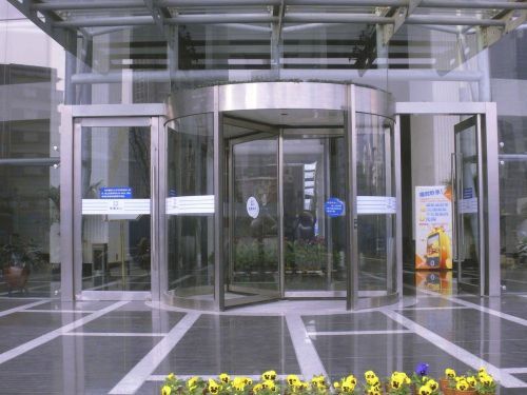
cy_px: 198
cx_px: 264
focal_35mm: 52
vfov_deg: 28.0
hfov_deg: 36.8
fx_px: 792
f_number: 4.4
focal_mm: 9.1
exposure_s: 1/60.7
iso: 64
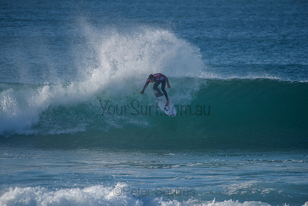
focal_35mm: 540
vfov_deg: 2.5
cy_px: 98
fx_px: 4618
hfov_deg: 3.8
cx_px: 154
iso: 280
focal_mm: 500
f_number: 5.6
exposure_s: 1/2000
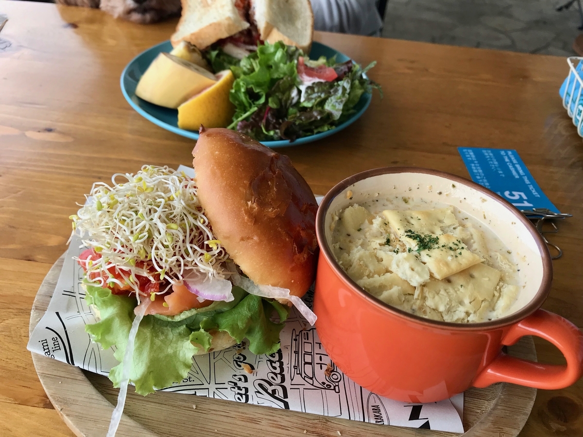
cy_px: 218
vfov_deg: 49.7
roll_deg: -6.3
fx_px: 472
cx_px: 292
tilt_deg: -40.2
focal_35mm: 28
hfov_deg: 63.4
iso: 20
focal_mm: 3.99
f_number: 1.8
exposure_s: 1/360
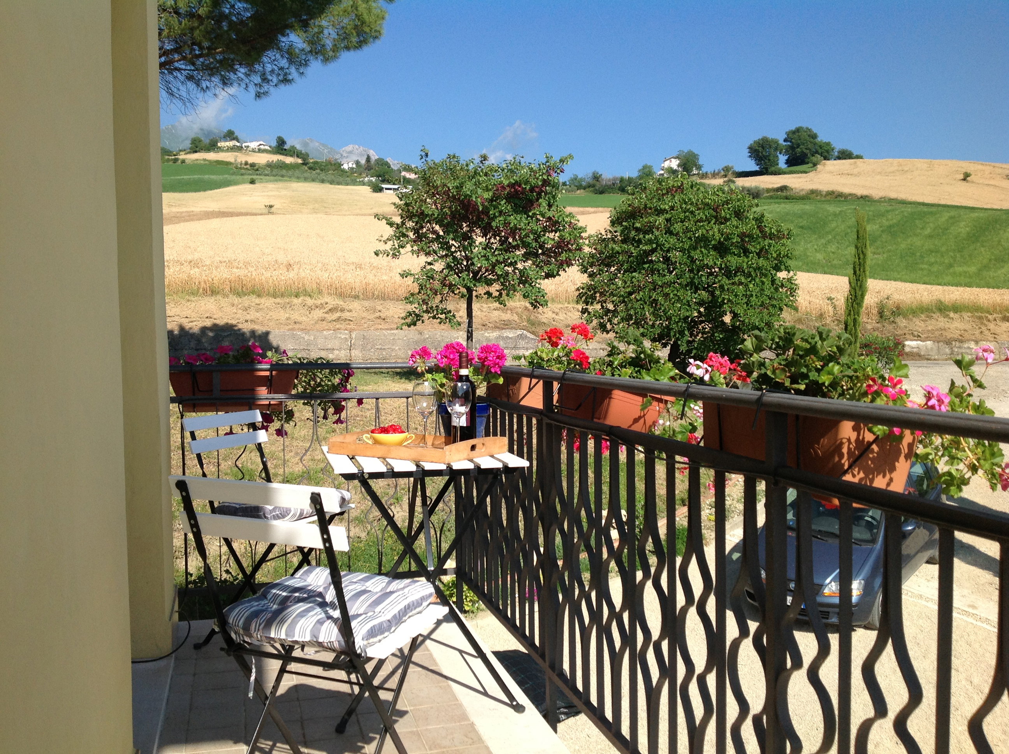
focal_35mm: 35
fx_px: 1019
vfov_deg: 40.6
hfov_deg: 52.7
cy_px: 377
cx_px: 504
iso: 50
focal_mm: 4.28
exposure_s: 1/1681
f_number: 2.4
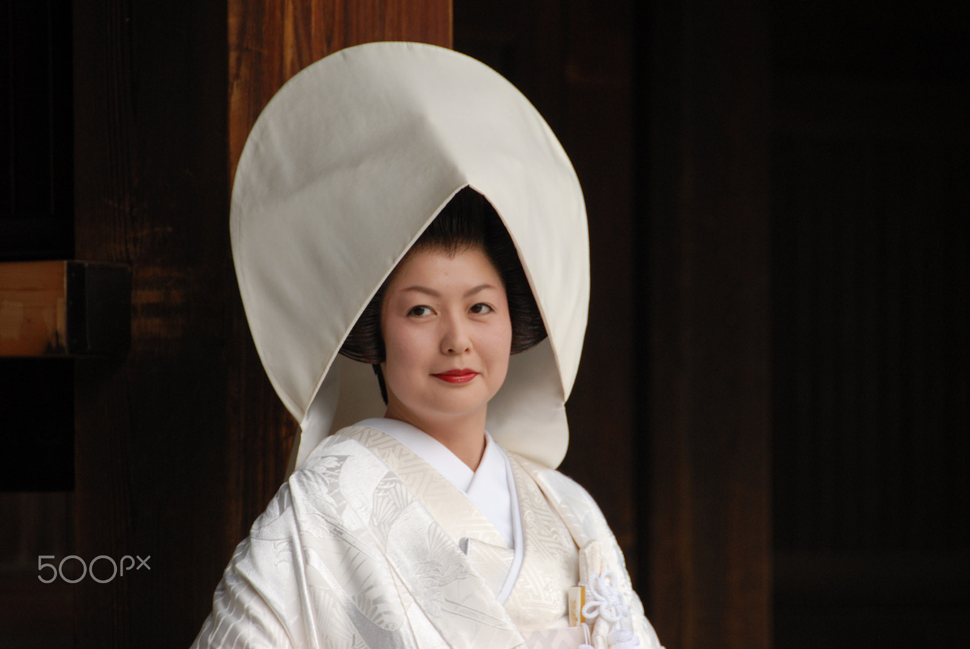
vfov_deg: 4.6
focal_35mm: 300
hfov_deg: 6.9
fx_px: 8093
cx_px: 485
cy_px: 324
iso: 320
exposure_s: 1/160
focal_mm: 200
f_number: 5.6
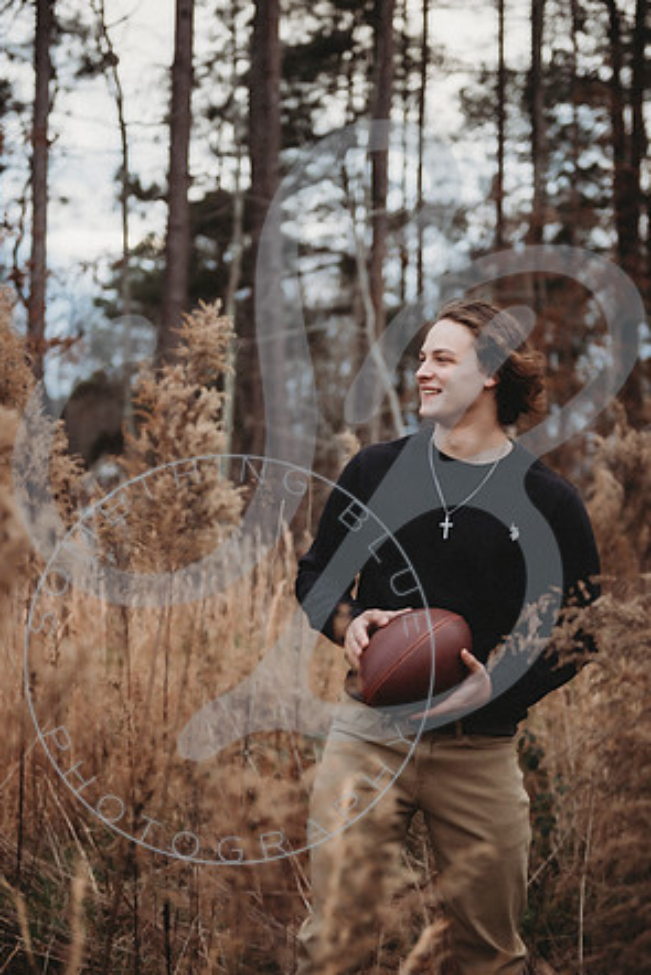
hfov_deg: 23.8
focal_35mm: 57
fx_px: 1545
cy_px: 492
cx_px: 329
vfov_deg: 35.0
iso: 100
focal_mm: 56
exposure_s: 1/160
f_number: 2.8
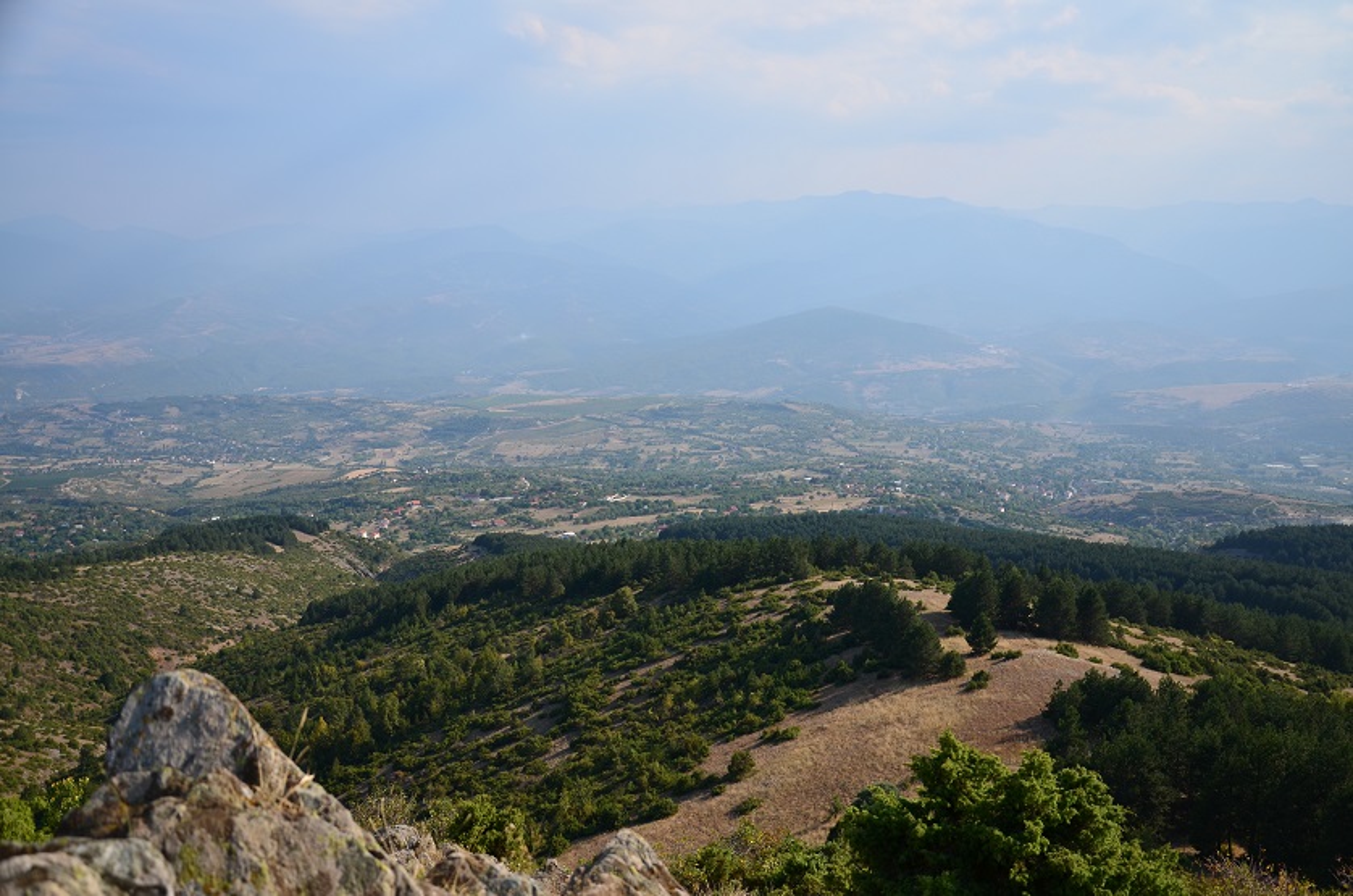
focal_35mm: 33
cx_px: 676
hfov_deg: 57.3
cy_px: 448
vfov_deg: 39.8
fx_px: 1238
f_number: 4
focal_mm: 22
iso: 125
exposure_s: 1/350
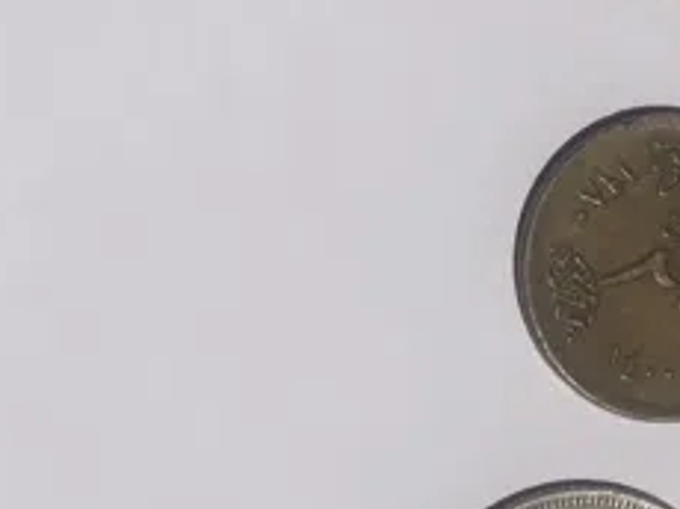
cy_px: 402
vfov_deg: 18.7
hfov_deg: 23.0
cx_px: 810
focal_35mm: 78
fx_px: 1531
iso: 20
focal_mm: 3.99
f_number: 1.8
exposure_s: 1/13699
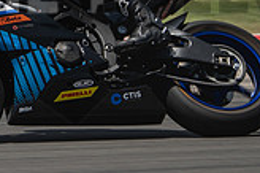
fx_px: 7662
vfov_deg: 1.3
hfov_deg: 1.9
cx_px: -44
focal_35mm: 1062
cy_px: -28
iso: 160
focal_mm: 200
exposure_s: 1/400
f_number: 8
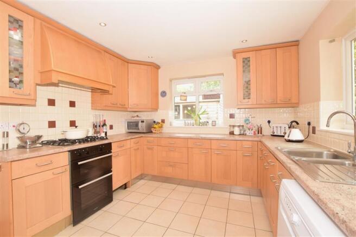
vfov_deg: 77.3
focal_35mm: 15
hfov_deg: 100.4
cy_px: 118
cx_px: 178
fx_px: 148
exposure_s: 1/60
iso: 400
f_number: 7.1
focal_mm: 10
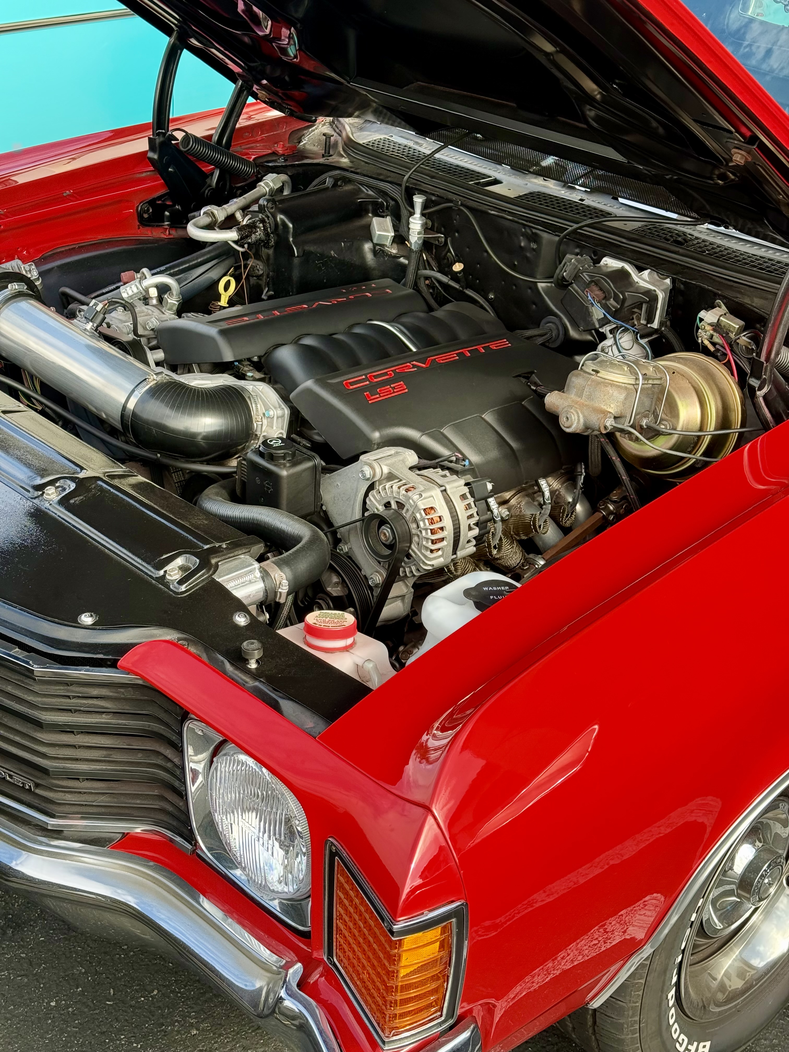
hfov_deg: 30.3
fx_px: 1459
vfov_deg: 39.7
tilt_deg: -27.2
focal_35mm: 48
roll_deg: -1.9
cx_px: 394
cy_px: 526
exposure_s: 1/242
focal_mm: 6.76
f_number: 1.78
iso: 100
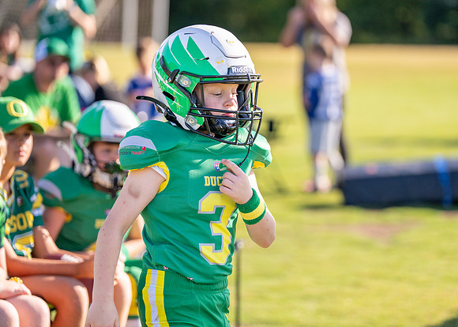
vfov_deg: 9.0
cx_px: 256
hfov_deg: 12.6
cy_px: 157
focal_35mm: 159
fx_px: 2070
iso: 320
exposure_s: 1/3200
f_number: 2.8
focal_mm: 145
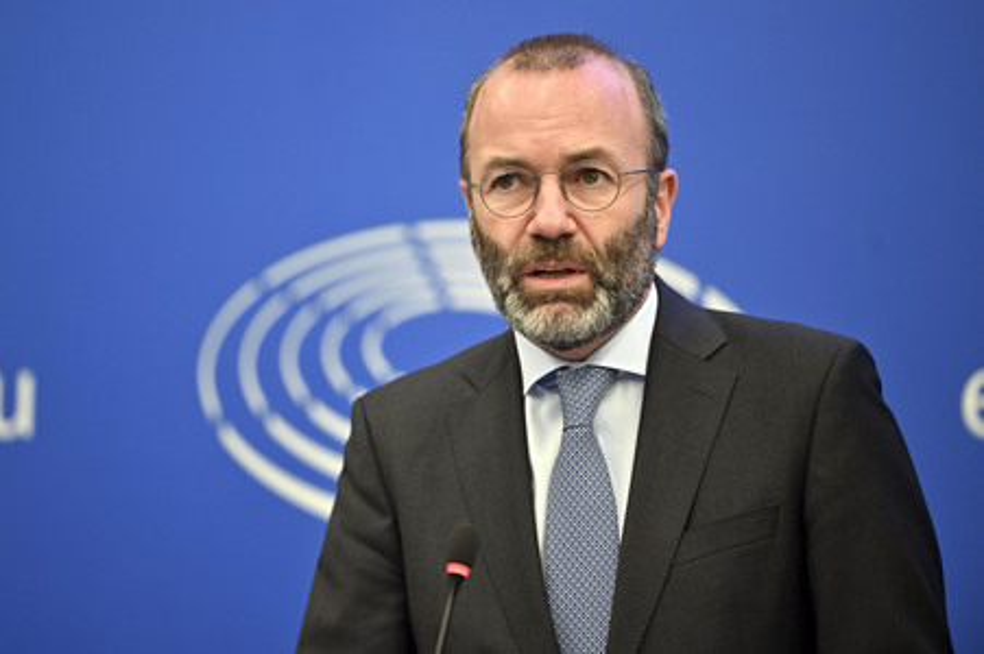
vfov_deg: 6.9
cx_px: 492
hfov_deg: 10.3
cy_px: 327
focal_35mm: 200
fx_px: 5463
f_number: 2.8
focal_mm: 200
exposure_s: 1/160
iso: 640
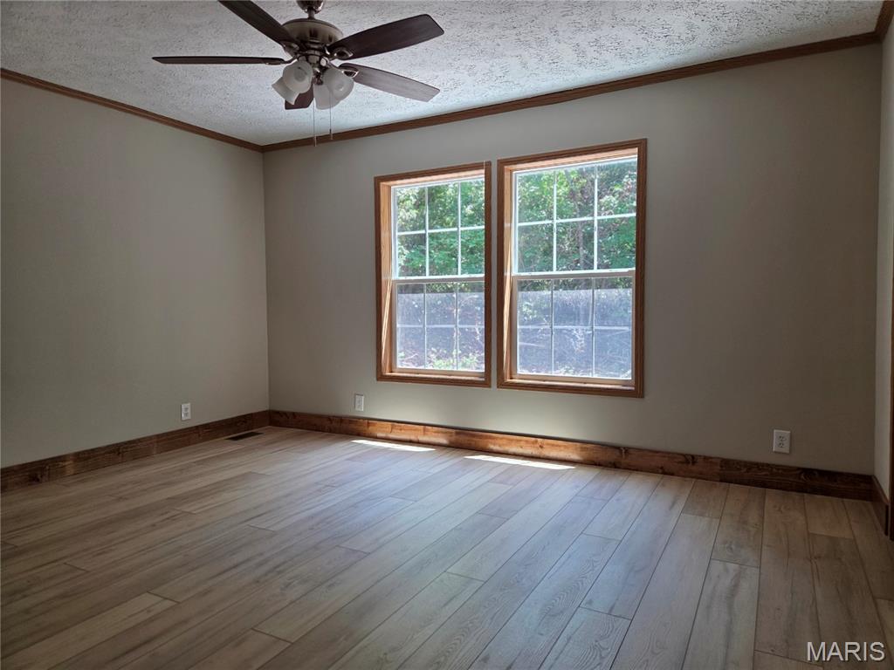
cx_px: 447
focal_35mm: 23
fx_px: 594
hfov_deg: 73.9
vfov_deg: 58.9
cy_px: 335
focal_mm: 5.4
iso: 125
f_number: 1.8
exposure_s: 1/180
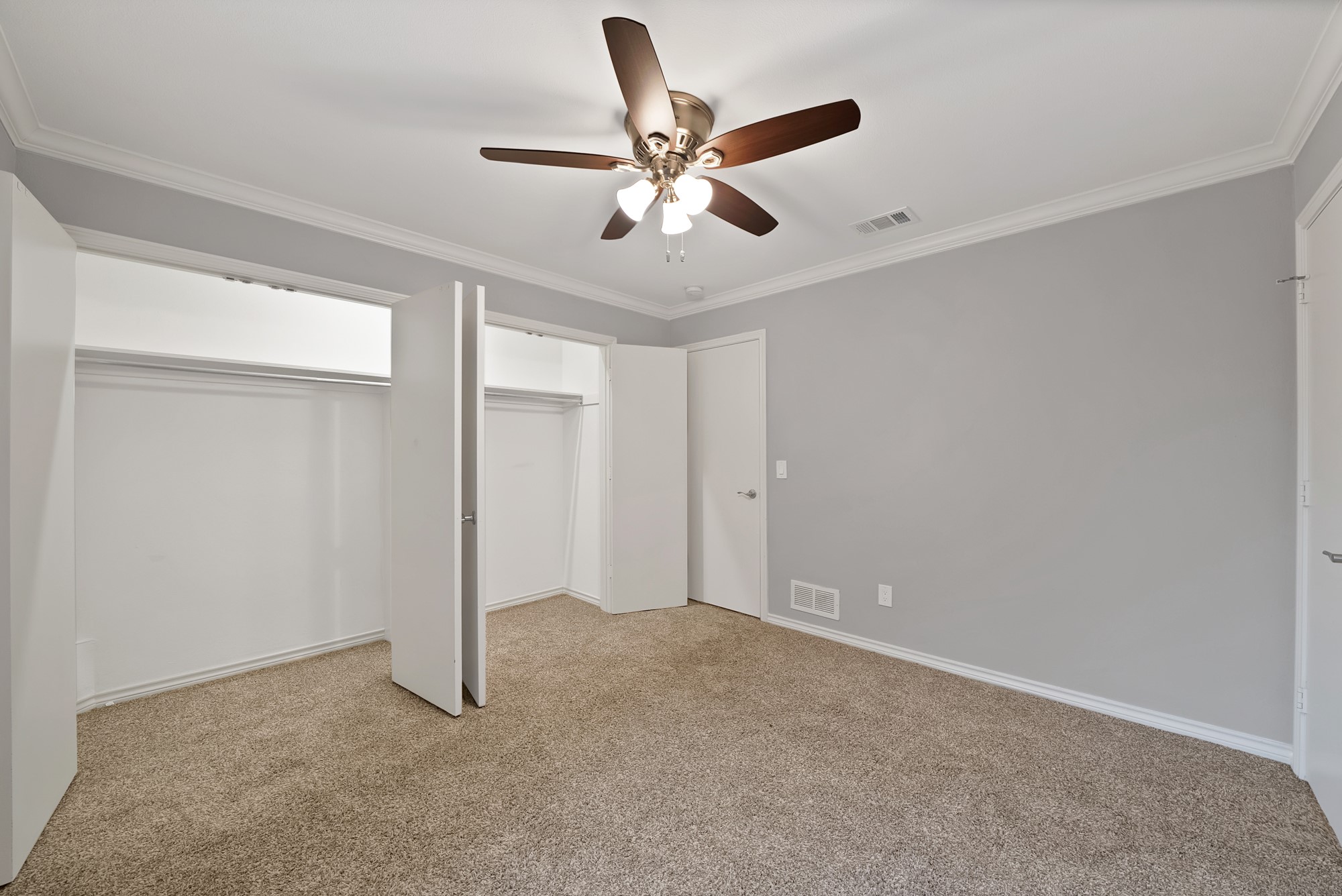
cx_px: 671
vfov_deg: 90.1
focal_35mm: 12
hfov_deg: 112.6
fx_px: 448
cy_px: 448
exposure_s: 1/1.67
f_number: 9
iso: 640
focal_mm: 12
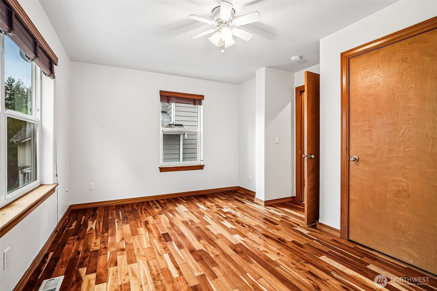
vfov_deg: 73.7
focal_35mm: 16
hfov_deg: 96.7
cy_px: 146
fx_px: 194
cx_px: 218
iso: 1600
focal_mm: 16
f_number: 8
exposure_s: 1/25
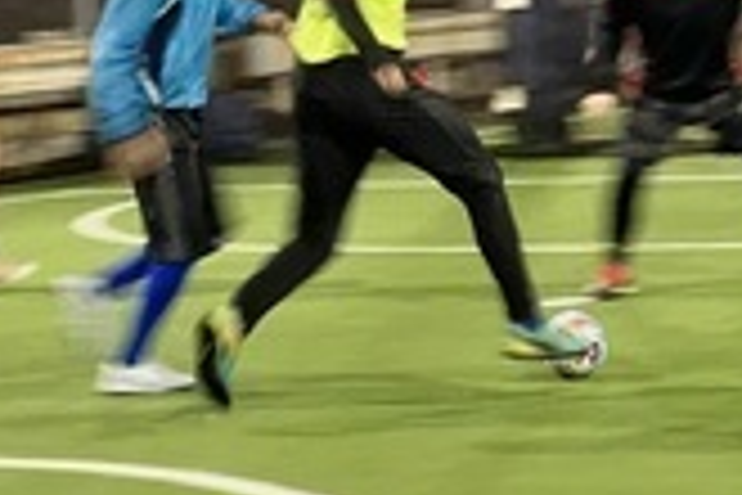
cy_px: 130
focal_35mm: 194
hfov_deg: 10.6
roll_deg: +1.9
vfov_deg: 7.1
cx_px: 526
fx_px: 3998
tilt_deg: -3.4
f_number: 2.8
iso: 500
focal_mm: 9
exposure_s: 1/34
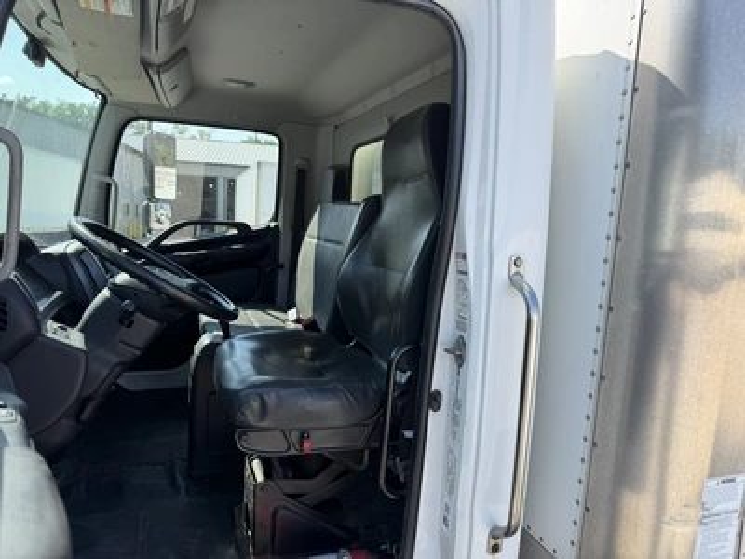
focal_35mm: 24
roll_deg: -3.8
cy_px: 280
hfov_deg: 71.6
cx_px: 372
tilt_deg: -3.3
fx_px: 517
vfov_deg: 56.8
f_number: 1.78
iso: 80
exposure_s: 1/1522
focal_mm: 6.76
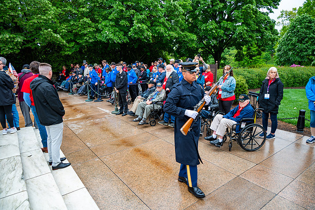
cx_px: 158
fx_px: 210
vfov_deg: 53.1
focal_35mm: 24
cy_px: 105
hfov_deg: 73.8
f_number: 6.3
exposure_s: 1/100
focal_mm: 24
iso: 200
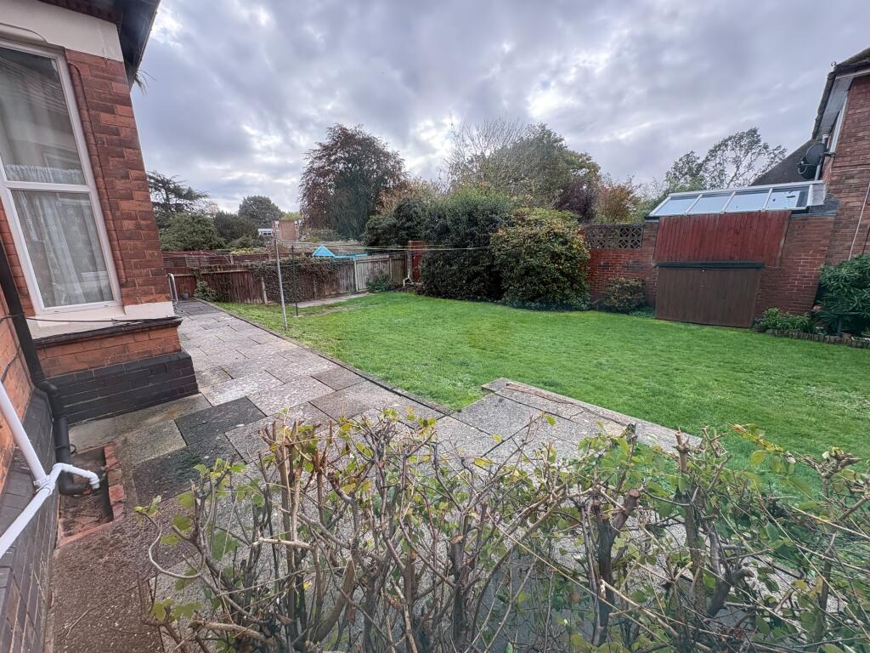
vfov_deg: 85.7
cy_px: 326
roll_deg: +1.4
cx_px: 435
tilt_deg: -14.2
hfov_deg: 102.1
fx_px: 352
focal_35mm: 14
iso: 40
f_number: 2.2
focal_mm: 2.22
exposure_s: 1/206
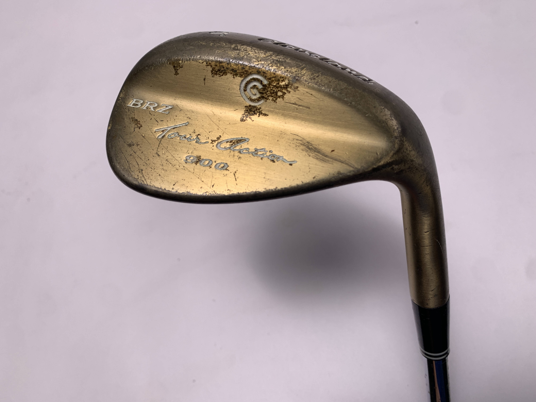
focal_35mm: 26
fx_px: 403
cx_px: 268
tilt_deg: -67.9
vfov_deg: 53.1
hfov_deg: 67.3
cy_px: 201
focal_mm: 4.25
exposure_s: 1/388
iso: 25
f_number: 1.8
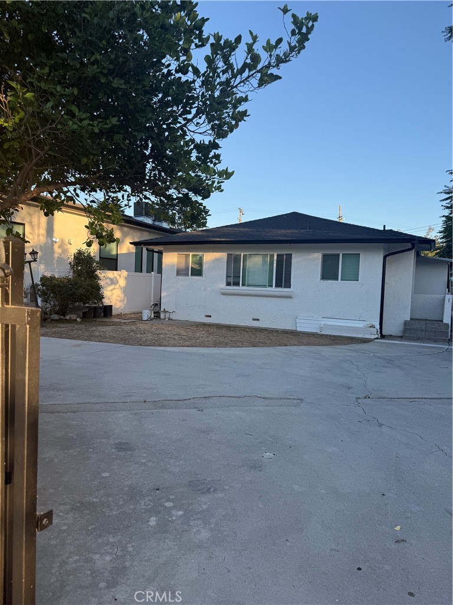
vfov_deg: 71.6
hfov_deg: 56.8
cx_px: 226
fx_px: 419
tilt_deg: -1.2
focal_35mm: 24
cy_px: 302
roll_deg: -3.3
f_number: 1.78
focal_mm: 6.76
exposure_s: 1/898
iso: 80
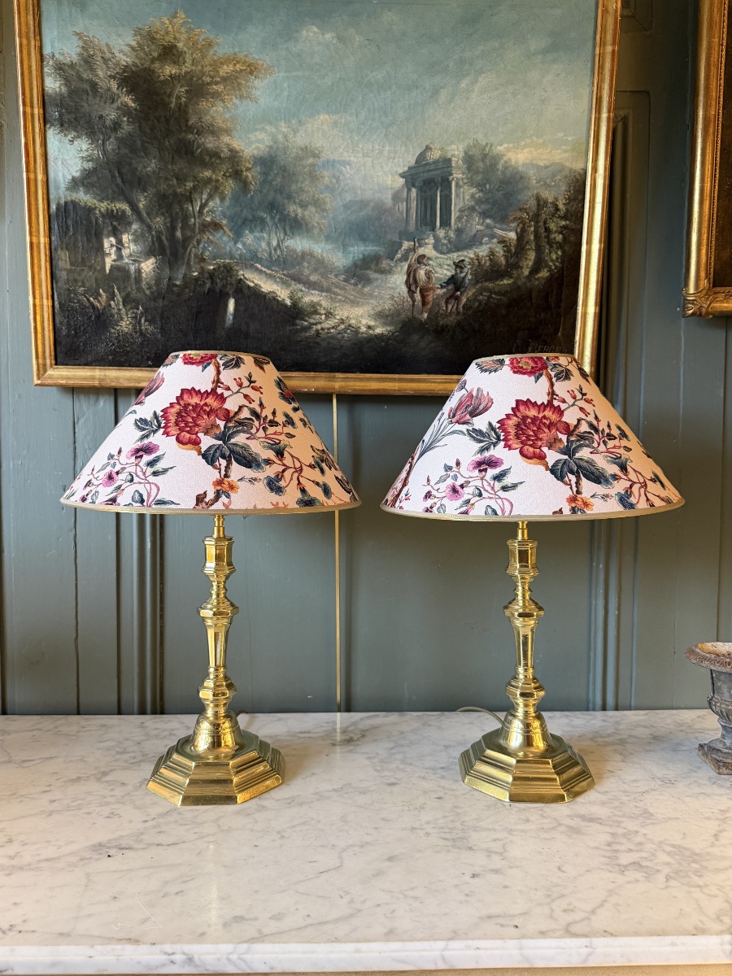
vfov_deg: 71.6
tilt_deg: -2.7
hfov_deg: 56.8
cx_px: 366
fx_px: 677
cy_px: 488
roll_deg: +1.5
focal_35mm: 24
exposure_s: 1/60
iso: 320
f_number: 1.78
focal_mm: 6.76
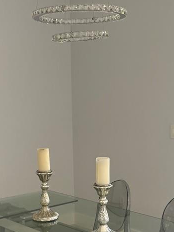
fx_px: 449
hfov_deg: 21.9
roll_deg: +2.3
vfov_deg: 28.5
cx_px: 104
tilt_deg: -9.4
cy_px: 177
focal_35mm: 67
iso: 100
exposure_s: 1/121
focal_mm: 5.96
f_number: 1.6
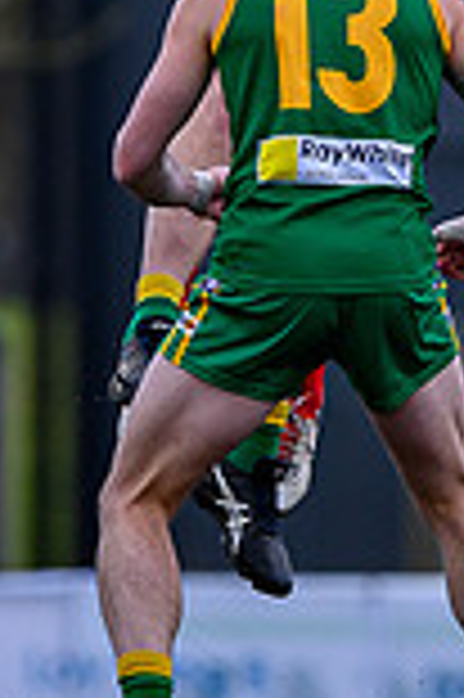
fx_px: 51732
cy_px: -243
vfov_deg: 0.8
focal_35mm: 2670
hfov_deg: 0.5
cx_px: 342
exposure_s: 1/1250
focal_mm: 500
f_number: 4
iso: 220
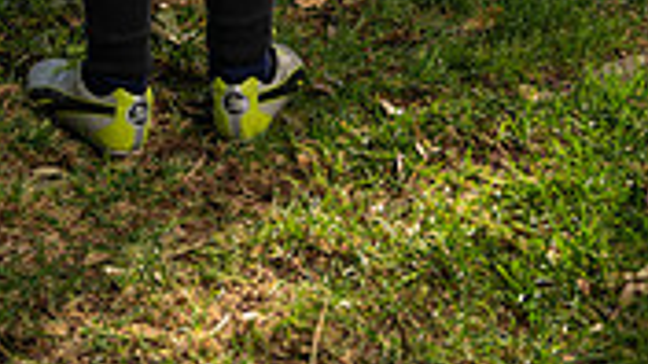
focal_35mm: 99
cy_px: -452
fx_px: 1701
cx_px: 173
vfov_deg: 10.8
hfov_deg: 21.4
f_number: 5.6
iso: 100
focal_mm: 37
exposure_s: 1/160
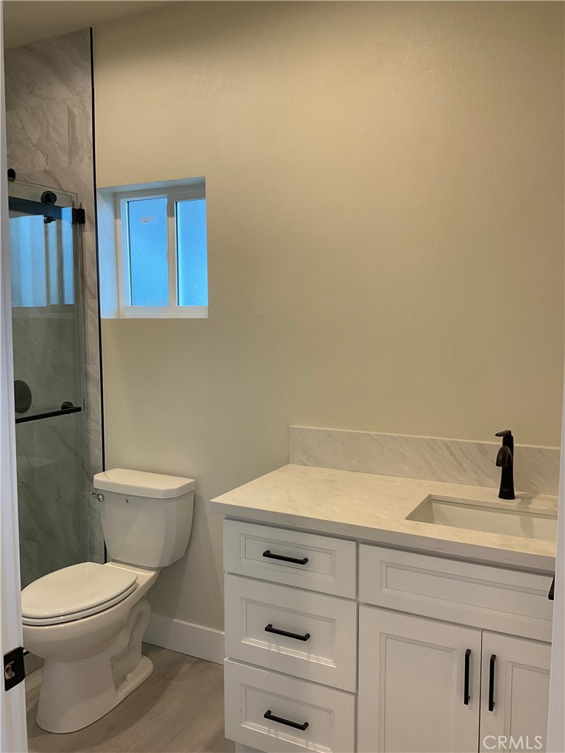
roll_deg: -0.4
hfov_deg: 48.2
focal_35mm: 29
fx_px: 631
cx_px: 282
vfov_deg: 61.7
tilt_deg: -4.6
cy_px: 376
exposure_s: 1/60
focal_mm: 3
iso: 40
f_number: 1.8
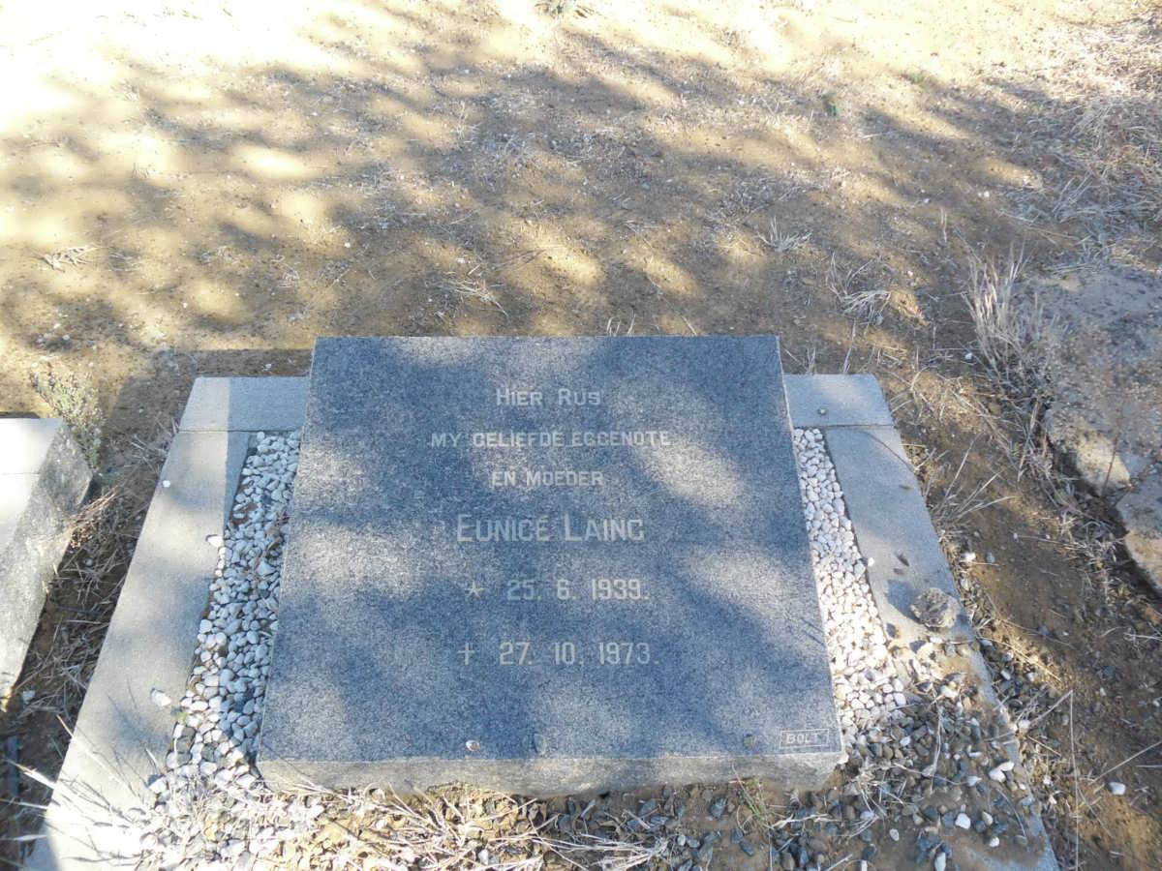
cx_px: 581
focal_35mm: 27
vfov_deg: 51.4
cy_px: 436
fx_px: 906
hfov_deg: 65.3
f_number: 3.5
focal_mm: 4.9
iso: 80
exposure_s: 1/152
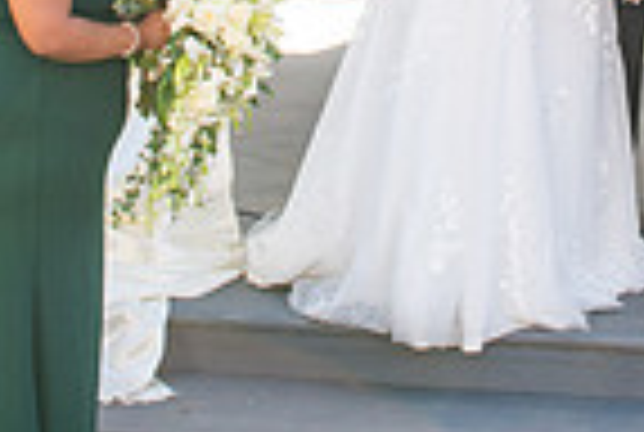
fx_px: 1936
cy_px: -381
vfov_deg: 11.7
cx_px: 483
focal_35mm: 108
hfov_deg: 18.8
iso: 100
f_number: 4
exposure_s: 1/200
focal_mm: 24
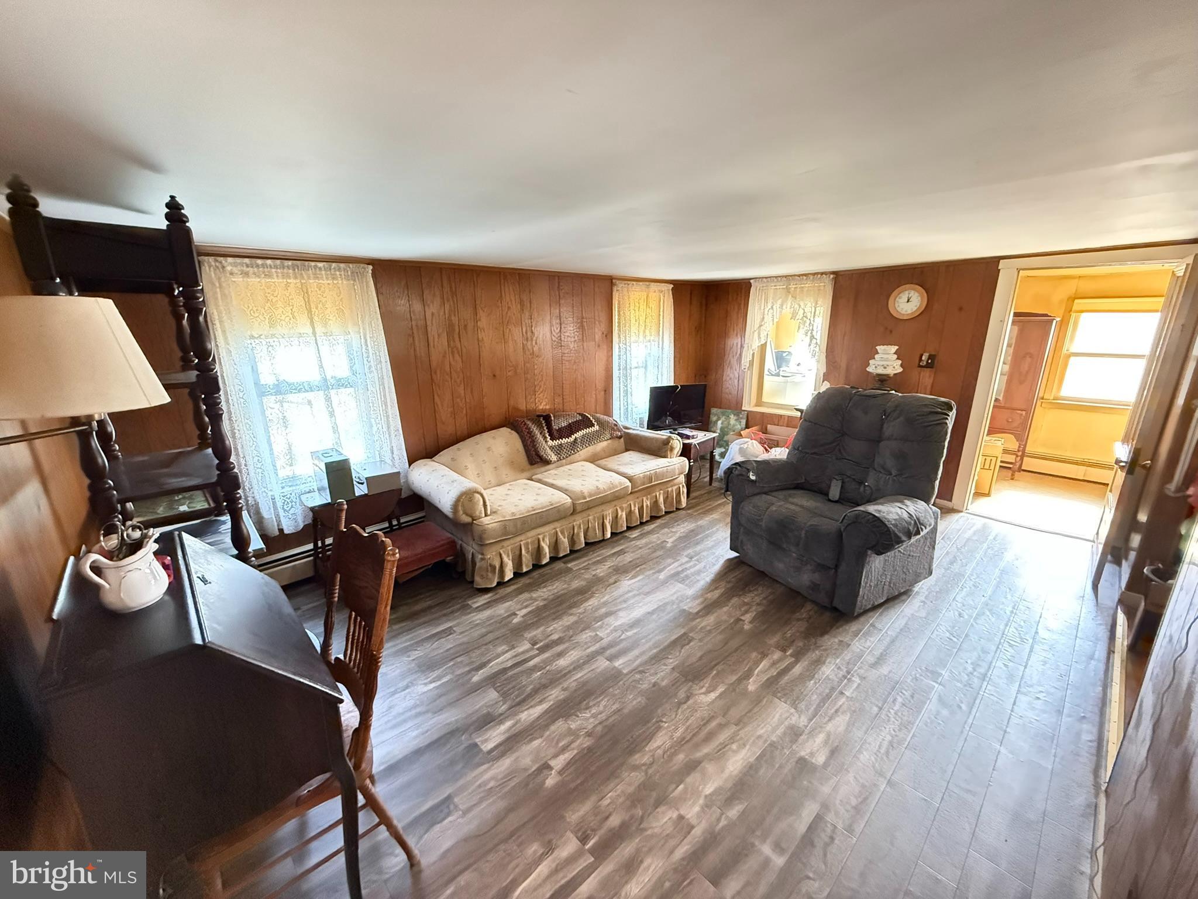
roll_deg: +0.6
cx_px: 599
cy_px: 450
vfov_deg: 85.7
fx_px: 485
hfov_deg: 102.1
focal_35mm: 14
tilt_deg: -15.7
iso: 1600
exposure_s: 1/60
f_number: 2.2
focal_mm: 2.22
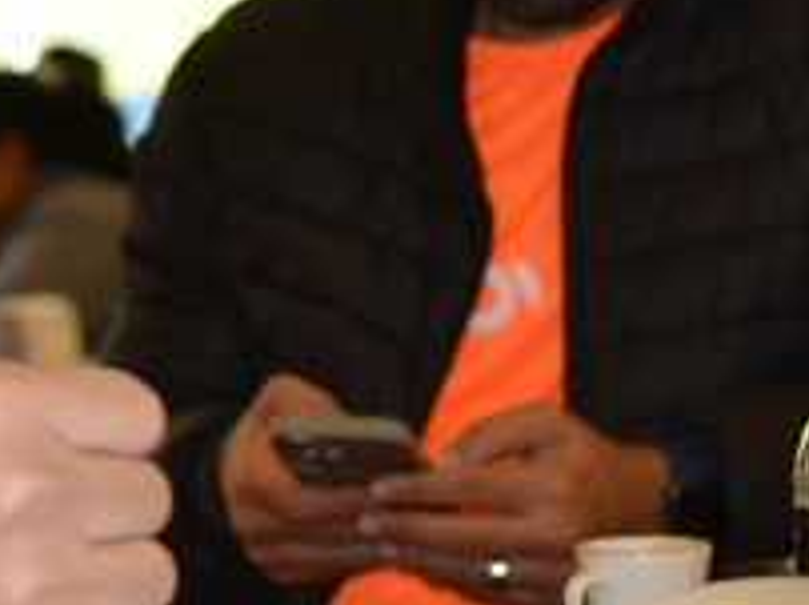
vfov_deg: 7.4
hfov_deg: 9.6
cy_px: -126
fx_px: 4666
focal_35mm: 200
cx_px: -469
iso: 200
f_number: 3.2
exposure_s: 1/160
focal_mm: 35
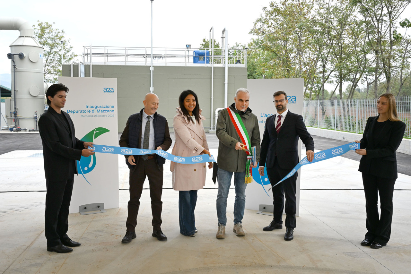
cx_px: 206
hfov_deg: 59.5
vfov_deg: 41.7
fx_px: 360
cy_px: 137
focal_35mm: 32
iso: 400
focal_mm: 31.5
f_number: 10
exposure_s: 1/125
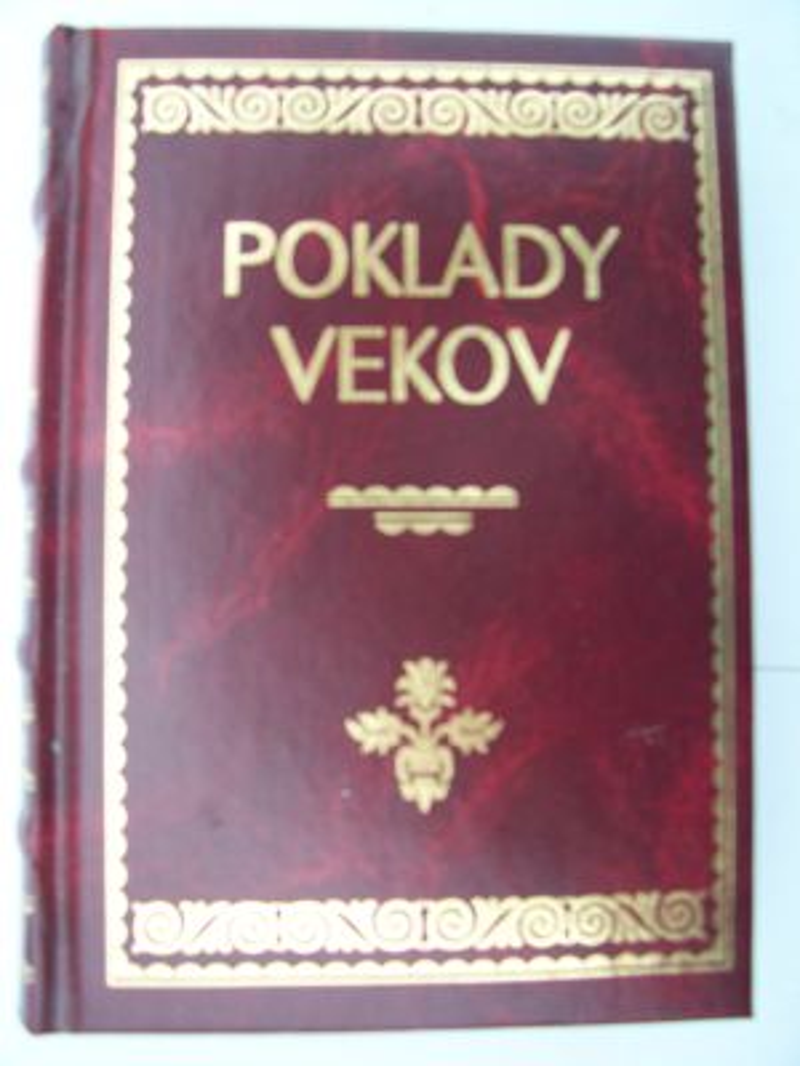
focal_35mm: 34
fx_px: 1048
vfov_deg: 54.0
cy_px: 533
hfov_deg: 41.8
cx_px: 400
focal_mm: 5.6
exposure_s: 1/30
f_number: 2.7
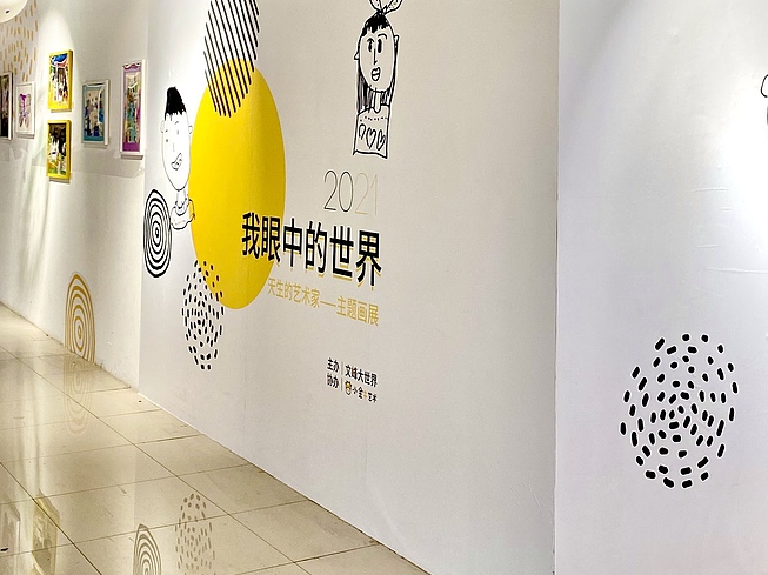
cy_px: 96
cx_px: 480
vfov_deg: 27.8
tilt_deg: +1.3
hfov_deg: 37.3
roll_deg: -0.3
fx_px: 1131
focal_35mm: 51
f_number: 1.8
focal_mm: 4.25
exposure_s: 1/100
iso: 100
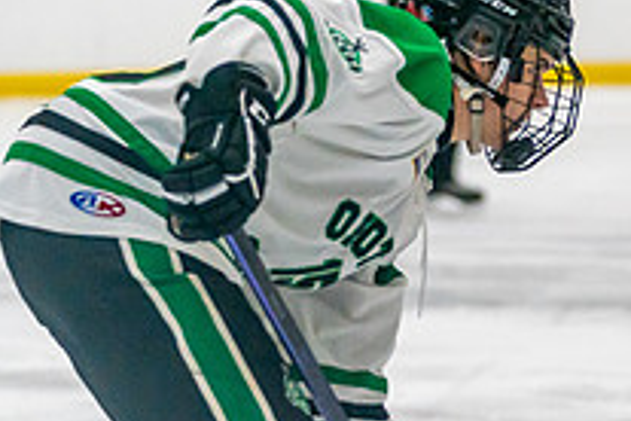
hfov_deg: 5.8
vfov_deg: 3.9
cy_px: 390
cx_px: 635
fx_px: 6187
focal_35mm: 353
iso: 4000
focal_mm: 116
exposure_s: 1/1600
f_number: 2.8
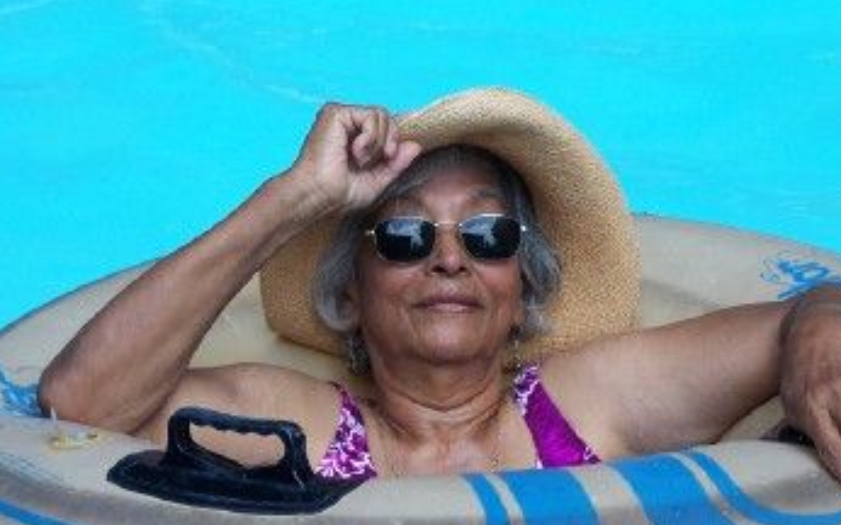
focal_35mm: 207
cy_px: 314
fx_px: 4743
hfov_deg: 10.1
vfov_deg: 6.3
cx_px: 467
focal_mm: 28
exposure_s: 1/350
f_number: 3.2
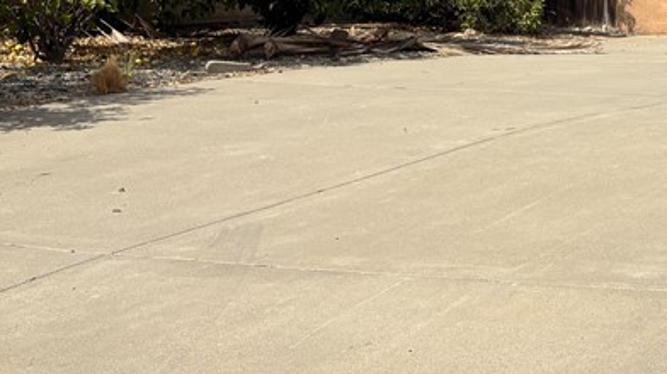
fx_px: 1308
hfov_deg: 25.6
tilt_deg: +0.9
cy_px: -27
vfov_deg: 15.9
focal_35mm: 74
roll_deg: -0.8
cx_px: 801
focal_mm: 5.96
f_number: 1.6
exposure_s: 1/4329
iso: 50
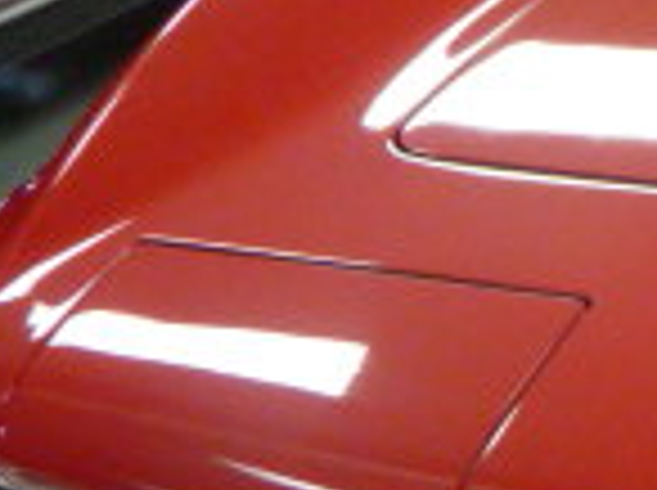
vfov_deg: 10.2
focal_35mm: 145
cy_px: 162
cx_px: 1269
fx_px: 2748
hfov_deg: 12.2
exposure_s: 1/25
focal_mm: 4.7
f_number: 3.3
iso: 400
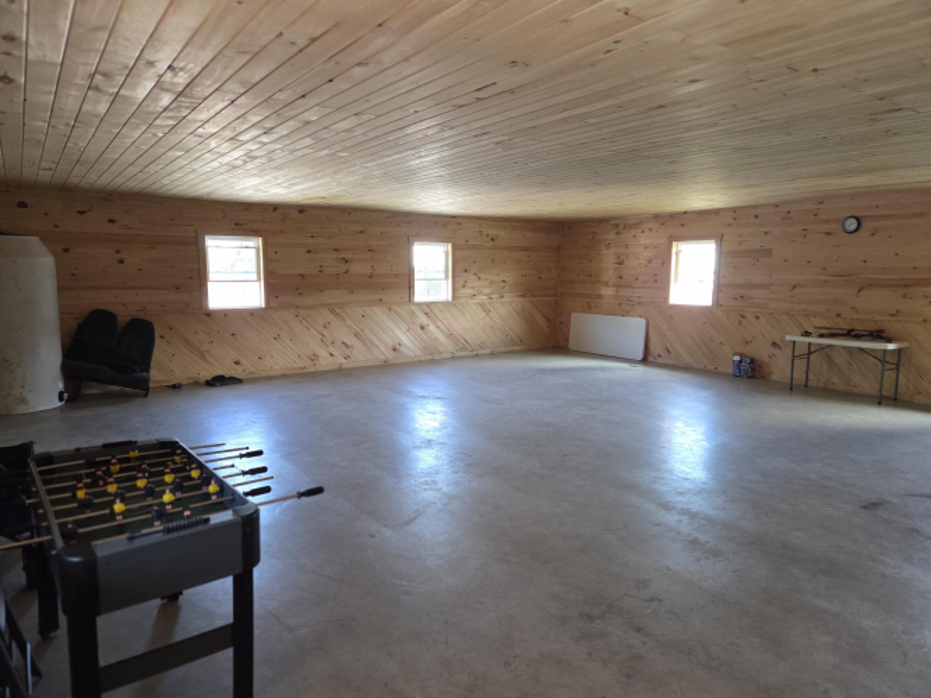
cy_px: 349
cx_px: 466
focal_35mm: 23
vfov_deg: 58.9
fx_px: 618
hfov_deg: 73.9
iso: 320
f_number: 1.8
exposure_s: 1/120
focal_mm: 5.4
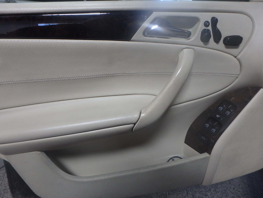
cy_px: 99
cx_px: 132
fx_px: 160
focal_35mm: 21
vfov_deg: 63.4
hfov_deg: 79.0
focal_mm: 3.7
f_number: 3.5
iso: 200
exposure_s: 1/30
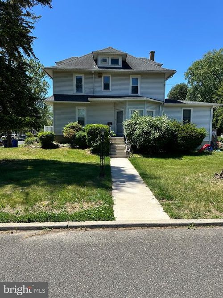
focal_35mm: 24
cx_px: 112
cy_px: 149
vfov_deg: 71.6
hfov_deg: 56.8
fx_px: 206
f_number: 1.78
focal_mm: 6.86
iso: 80
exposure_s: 1/3247
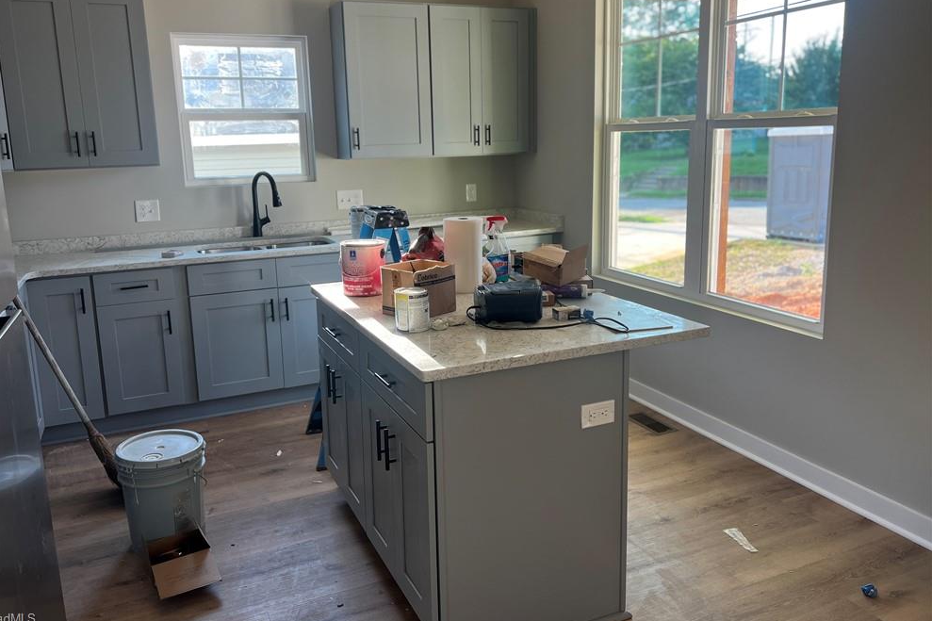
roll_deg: +1.9
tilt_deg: -11.0
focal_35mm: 28
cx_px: 450
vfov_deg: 46.3
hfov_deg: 65.5
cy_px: 266
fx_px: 725
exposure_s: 1/121
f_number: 1.5
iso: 40
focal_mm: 5.7
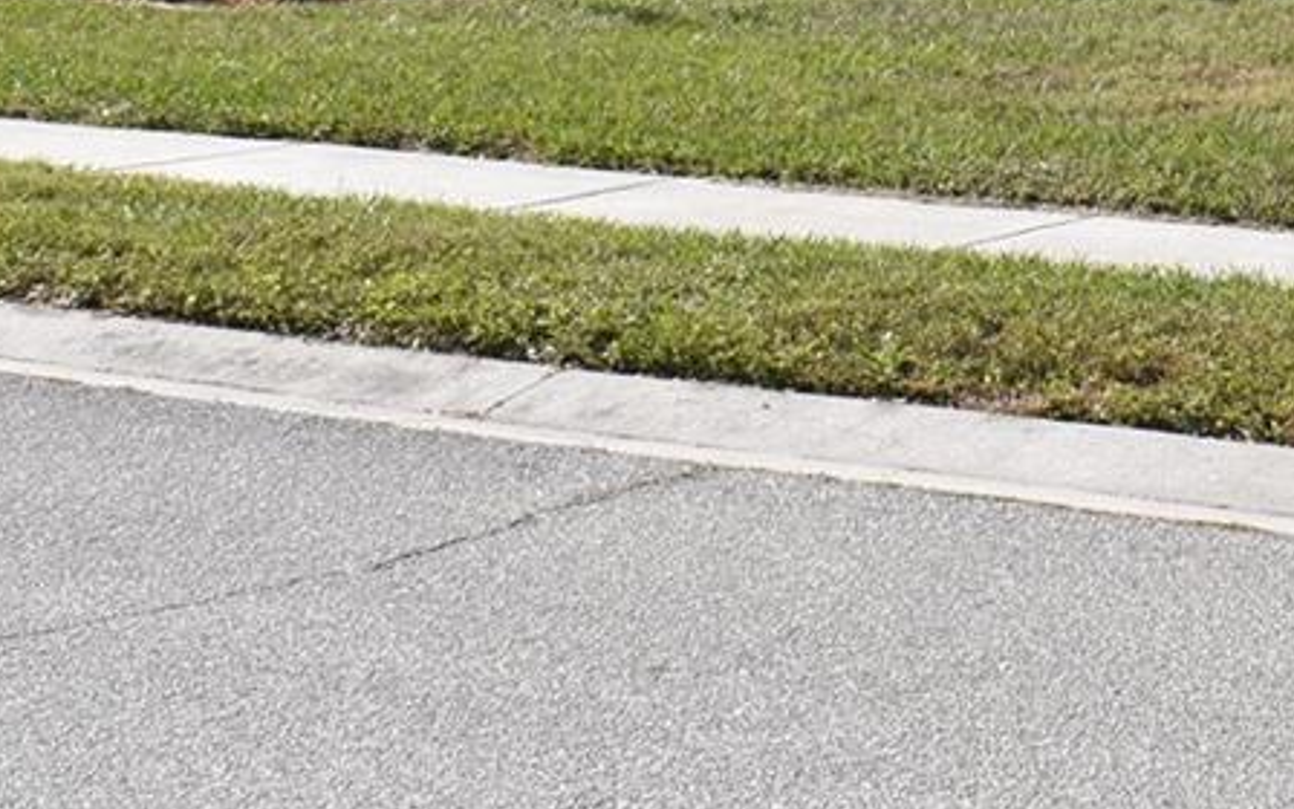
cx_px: 1320
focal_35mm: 120
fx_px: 4232
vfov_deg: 10.6
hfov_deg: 17.0
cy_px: -370
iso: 100
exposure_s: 1/250
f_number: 8
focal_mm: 22
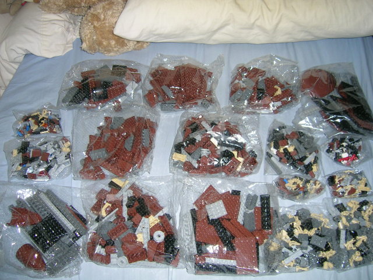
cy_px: 140
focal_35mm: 35
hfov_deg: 52.6
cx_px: 186
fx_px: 377
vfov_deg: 40.7
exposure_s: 1/60.1
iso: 50
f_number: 2.8
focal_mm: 5.4
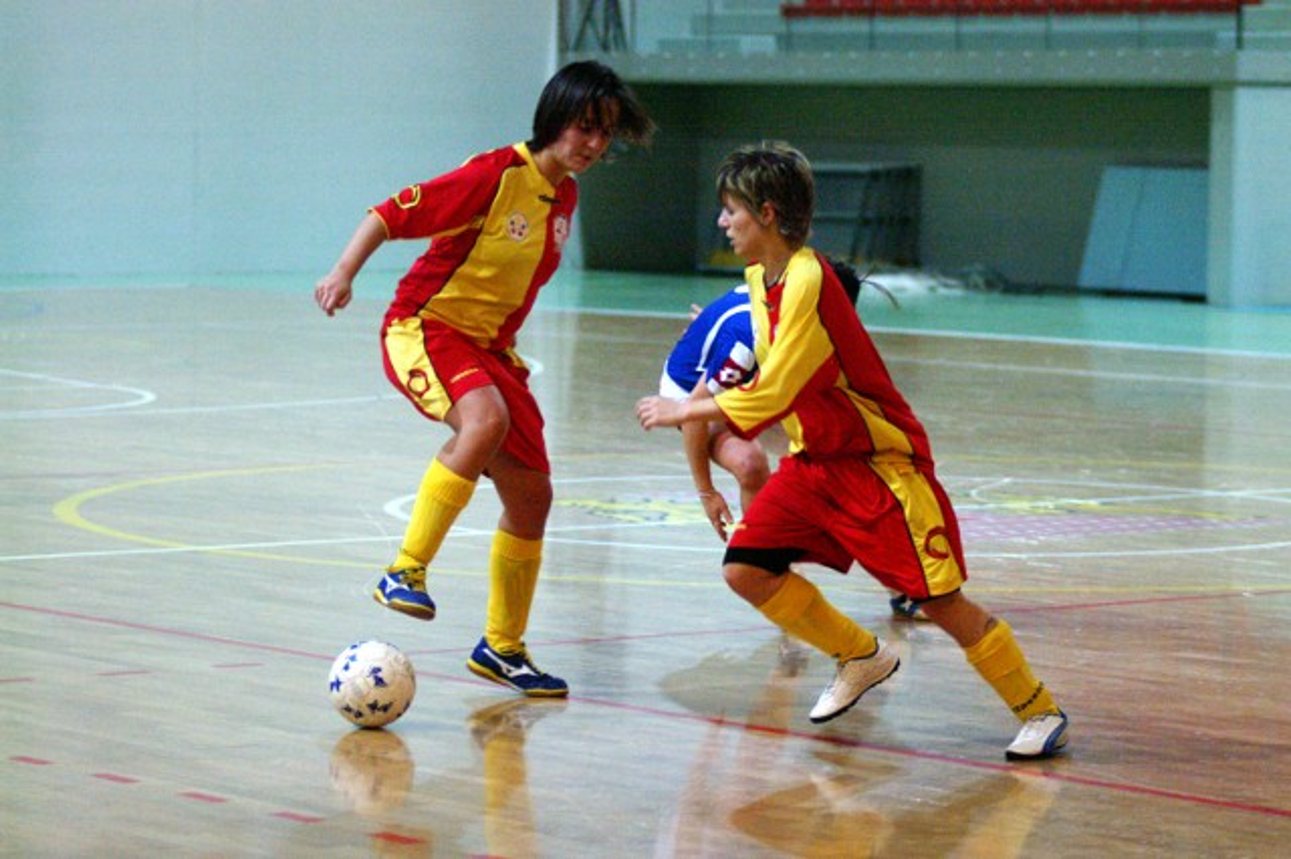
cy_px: 430
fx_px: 4839
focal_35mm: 135
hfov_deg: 15.2
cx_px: 646
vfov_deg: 10.1
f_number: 2.8
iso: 3200
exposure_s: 1/500
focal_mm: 90
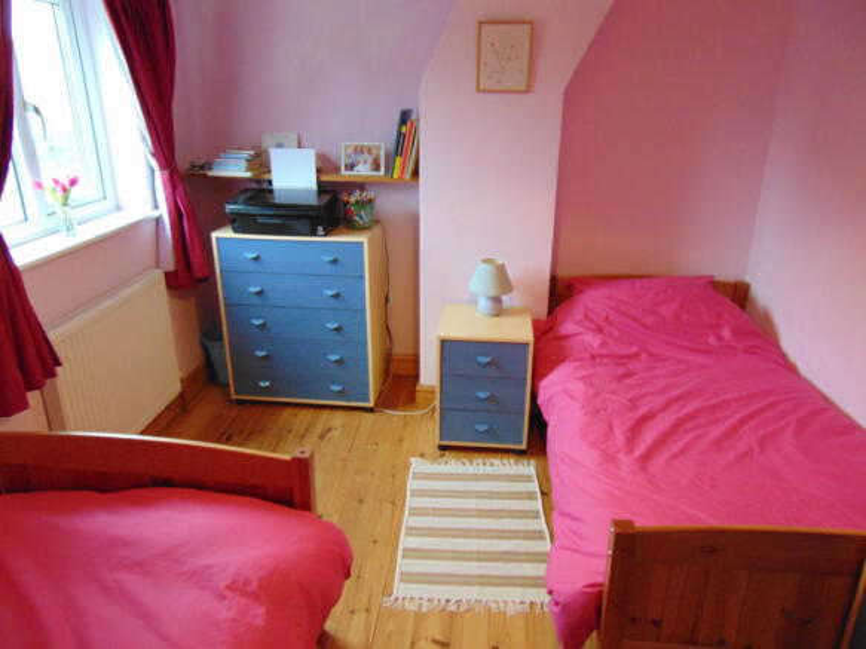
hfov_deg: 69.4
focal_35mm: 25
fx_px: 625
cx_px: 433
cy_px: 324
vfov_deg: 54.9
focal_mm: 4.5
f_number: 3
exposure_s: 1/30
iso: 320
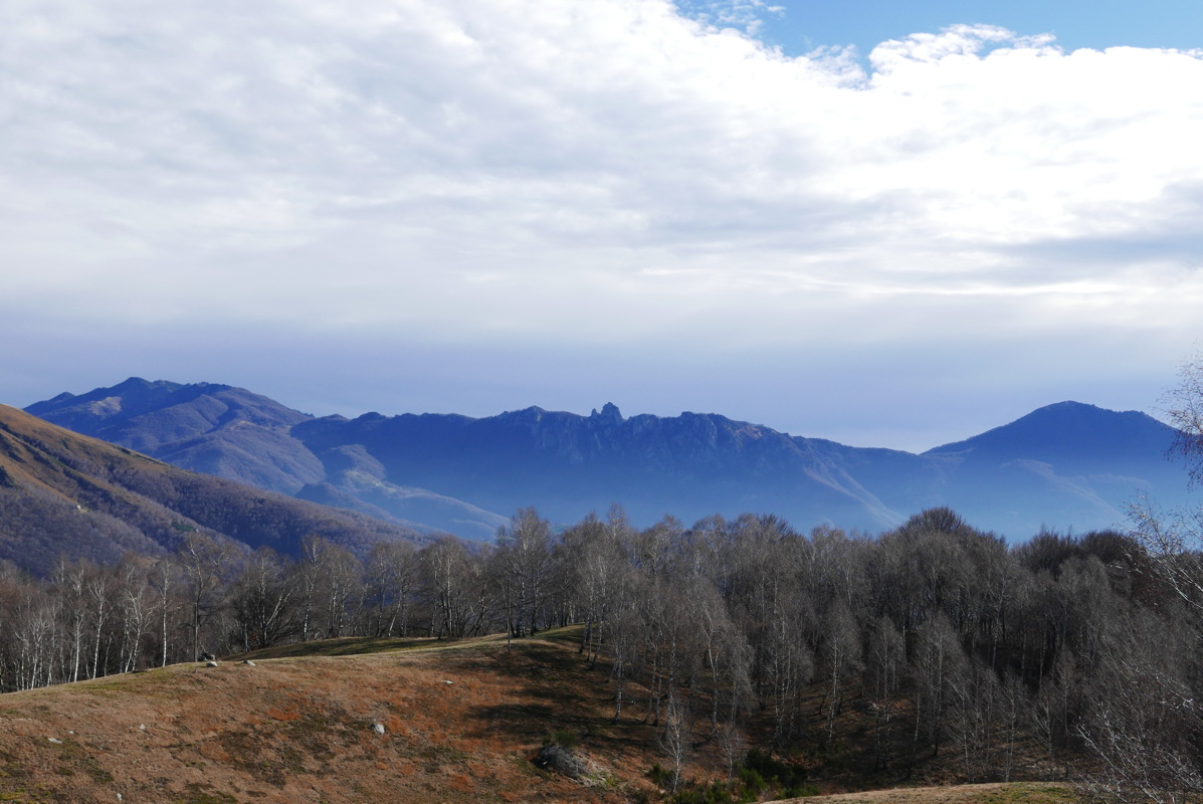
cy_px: 402
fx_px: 1371
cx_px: 602
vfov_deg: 32.7
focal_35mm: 41
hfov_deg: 47.4
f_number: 5.6
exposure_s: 1/800
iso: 200
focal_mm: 18.6
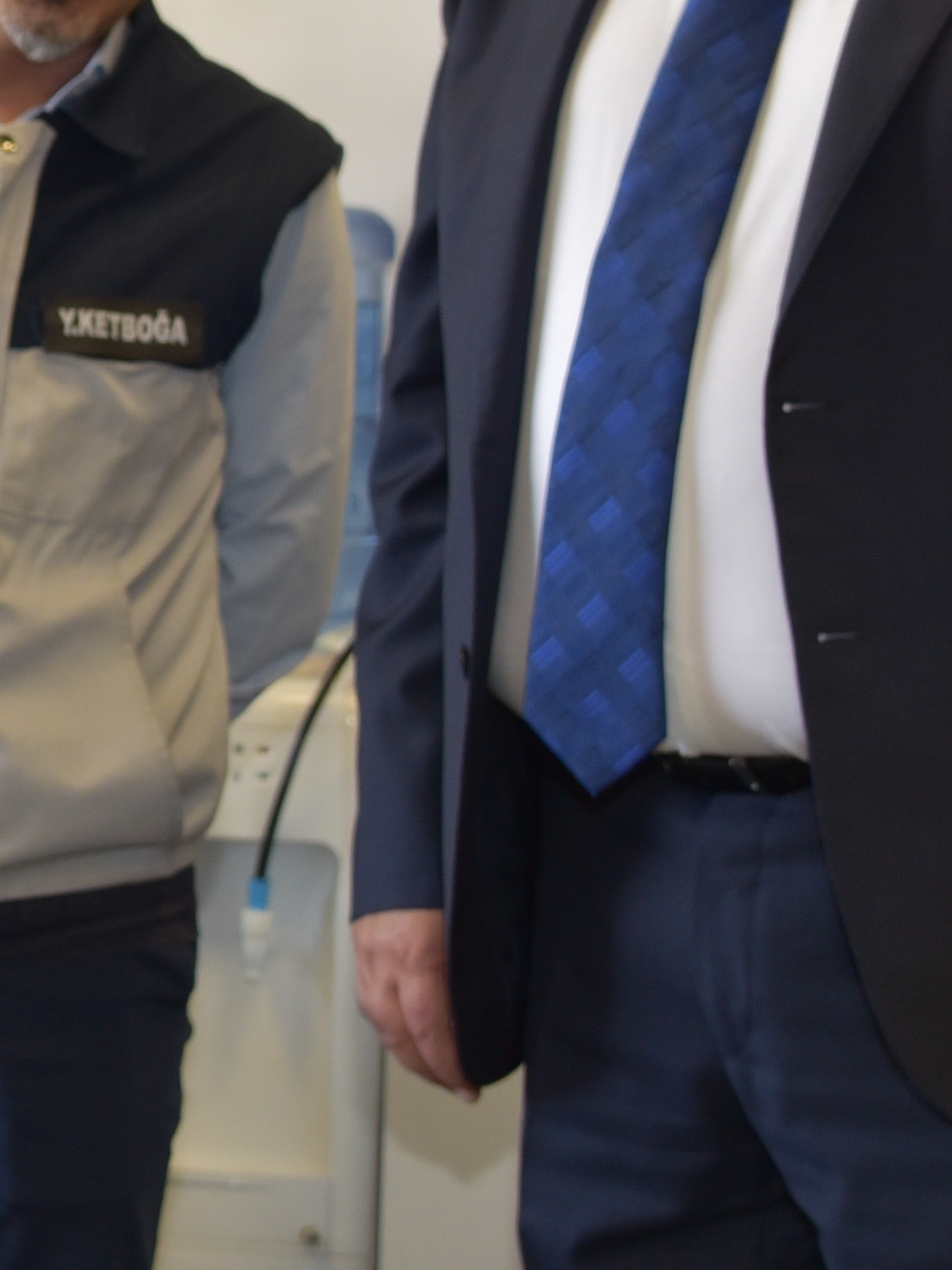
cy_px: 359
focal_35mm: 111
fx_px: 4070
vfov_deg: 17.6
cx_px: -634
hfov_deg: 12.4
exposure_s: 1/100
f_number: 5
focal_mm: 31
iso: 640
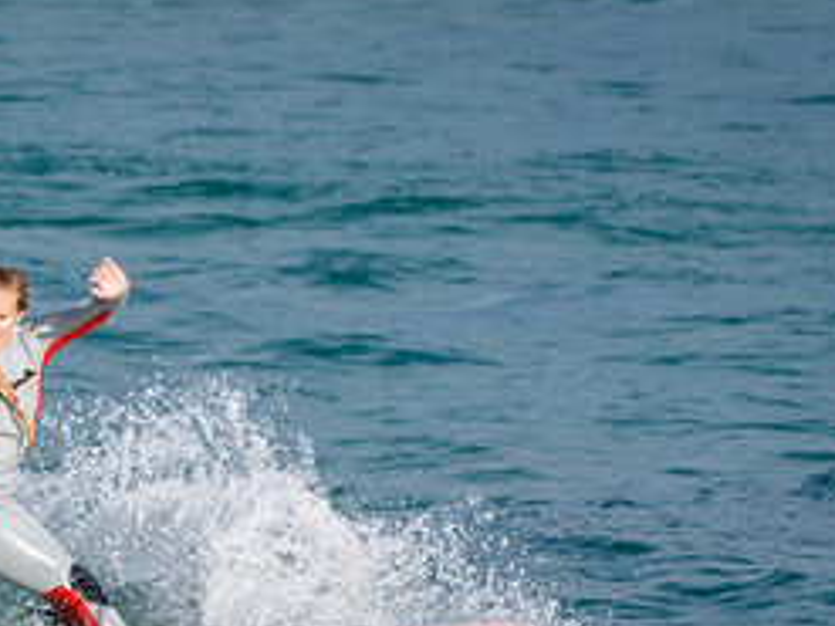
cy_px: 614
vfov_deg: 1.2
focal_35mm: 1287
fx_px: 31030
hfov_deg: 1.5
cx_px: 78
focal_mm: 380
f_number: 5.6
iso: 400
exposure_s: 1/2000
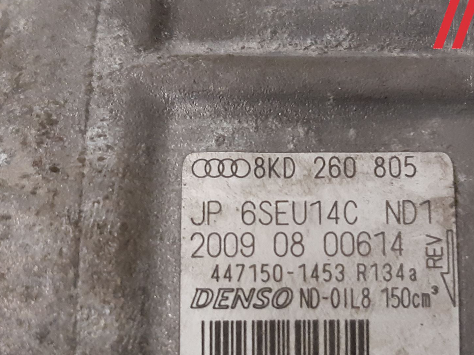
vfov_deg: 38.1
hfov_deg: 49.6
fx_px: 507
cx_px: 298
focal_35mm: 37
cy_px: 246
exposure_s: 1/50
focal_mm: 3.93
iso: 200
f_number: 1.7
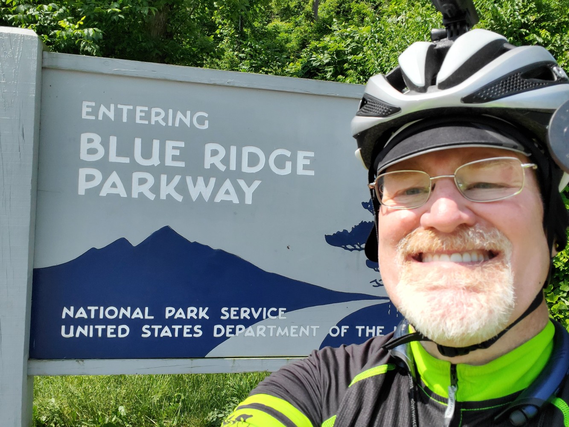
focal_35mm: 32
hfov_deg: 56.8
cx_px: 284
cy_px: 214
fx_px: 526
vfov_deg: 44.2
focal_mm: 3.3
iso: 50
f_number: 1.9
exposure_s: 1/1286
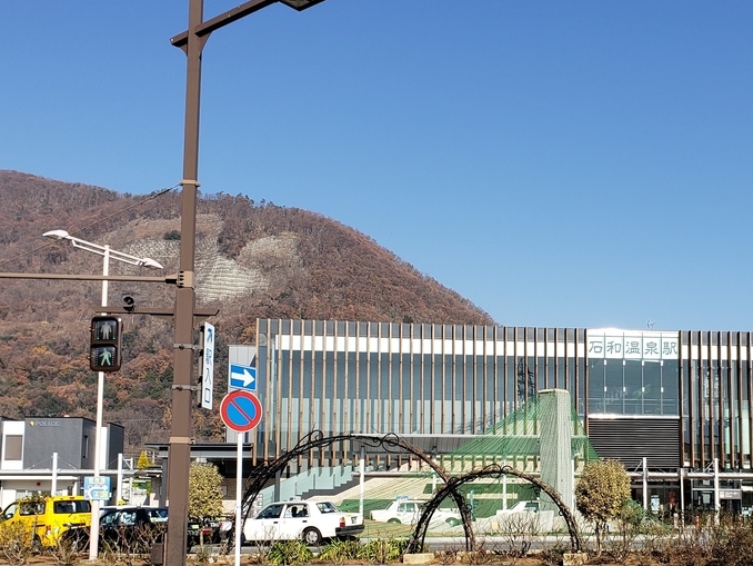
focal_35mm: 46
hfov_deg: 40.2
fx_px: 1001
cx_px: 558
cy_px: 398
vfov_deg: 31.2
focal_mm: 4.3
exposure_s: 1/1389
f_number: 2.4
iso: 50
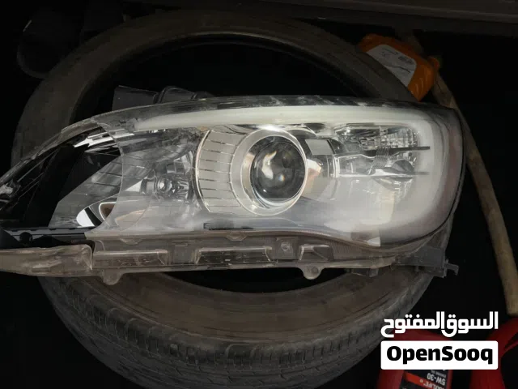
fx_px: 389
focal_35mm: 26
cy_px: 194
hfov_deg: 67.3
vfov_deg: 53.1
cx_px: 259
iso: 125
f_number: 1.6
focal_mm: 4.2
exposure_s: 1/121
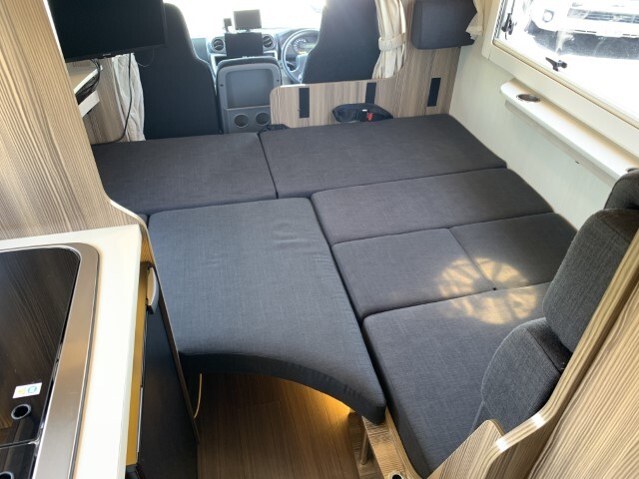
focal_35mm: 26
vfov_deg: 53.1
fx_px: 480
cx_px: 320
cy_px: 240
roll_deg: -3.5
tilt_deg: -38.6
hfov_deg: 67.3
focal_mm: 4.25
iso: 200
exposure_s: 1/60
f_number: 1.8
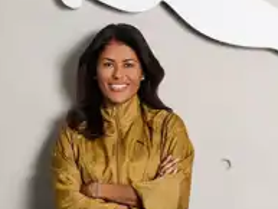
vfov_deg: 8.8
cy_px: 88
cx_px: 281
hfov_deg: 11.6
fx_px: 1358
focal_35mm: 169
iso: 200
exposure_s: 1/125
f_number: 7.1
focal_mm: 85
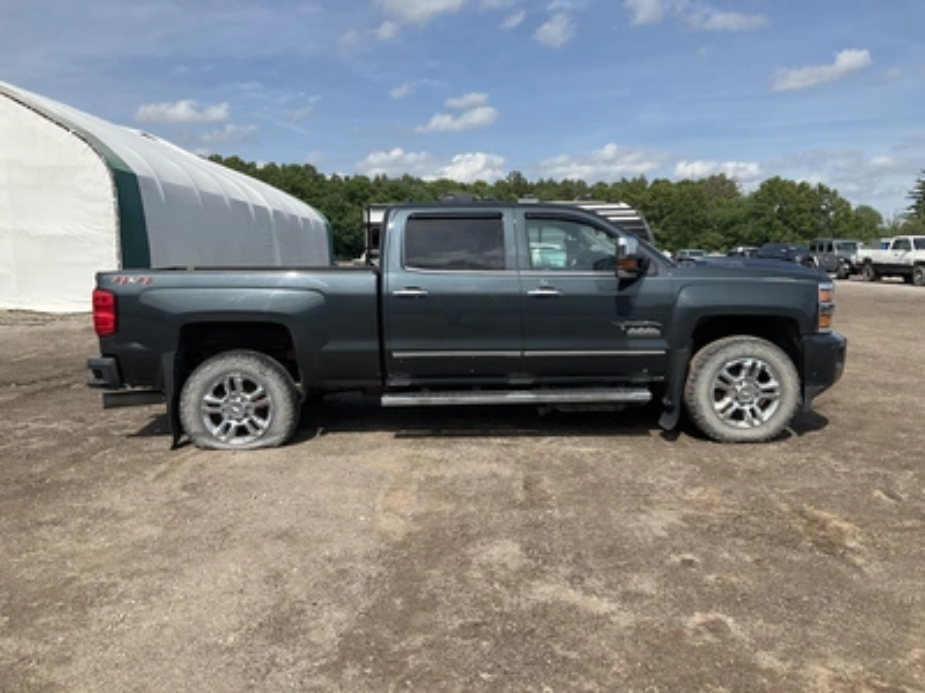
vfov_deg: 48.2
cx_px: 462
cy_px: 346
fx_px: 775
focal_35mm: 29
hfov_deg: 61.7
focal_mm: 3
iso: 25
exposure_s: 1/2058
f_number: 1.8
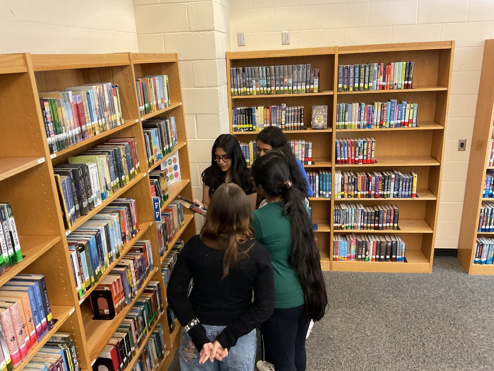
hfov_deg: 61.7
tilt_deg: -17.1
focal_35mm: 29
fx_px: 414
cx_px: 247
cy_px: 186
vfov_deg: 48.2
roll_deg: +1.0
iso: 250
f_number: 1.8
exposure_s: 1/60
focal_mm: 3
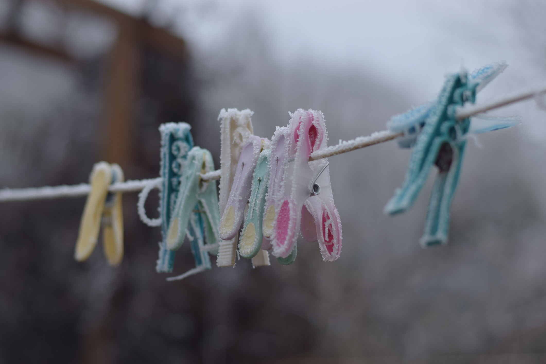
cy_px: 182
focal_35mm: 75
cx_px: 273
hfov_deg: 27.0
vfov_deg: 18.2
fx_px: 1137
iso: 100
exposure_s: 1/250
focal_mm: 50
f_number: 2.8
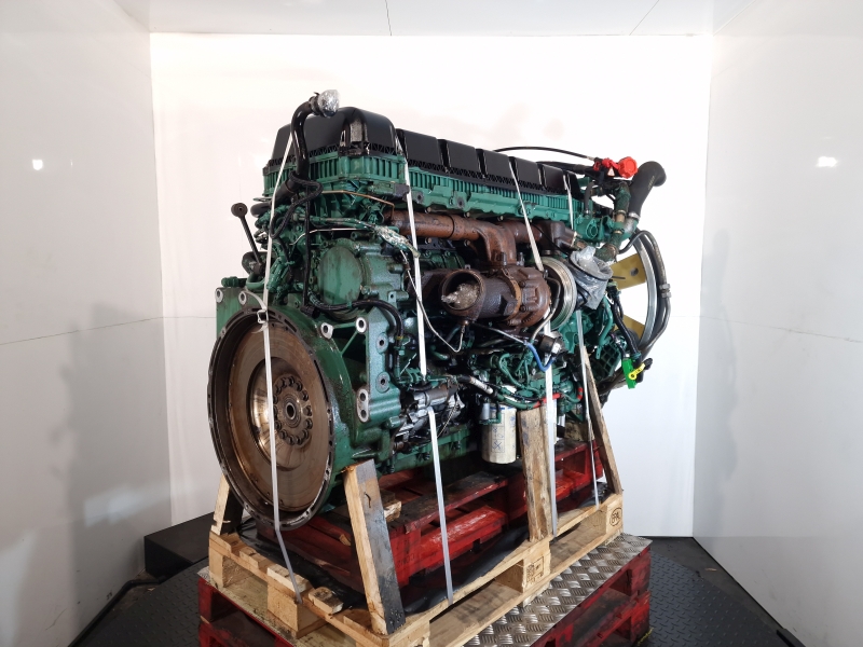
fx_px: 573
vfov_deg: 58.9
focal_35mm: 23
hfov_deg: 73.9
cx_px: 432
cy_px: 324
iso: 80
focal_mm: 6.4
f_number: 1.8
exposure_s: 1/50
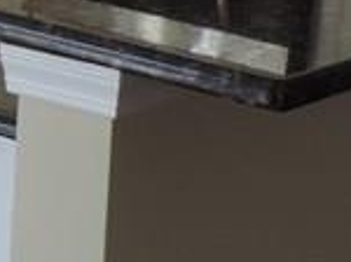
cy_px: -126
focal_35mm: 164
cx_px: -517
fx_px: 1660
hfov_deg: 10.3
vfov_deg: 8.8
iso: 90
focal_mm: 4.3
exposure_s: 1/30
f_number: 3
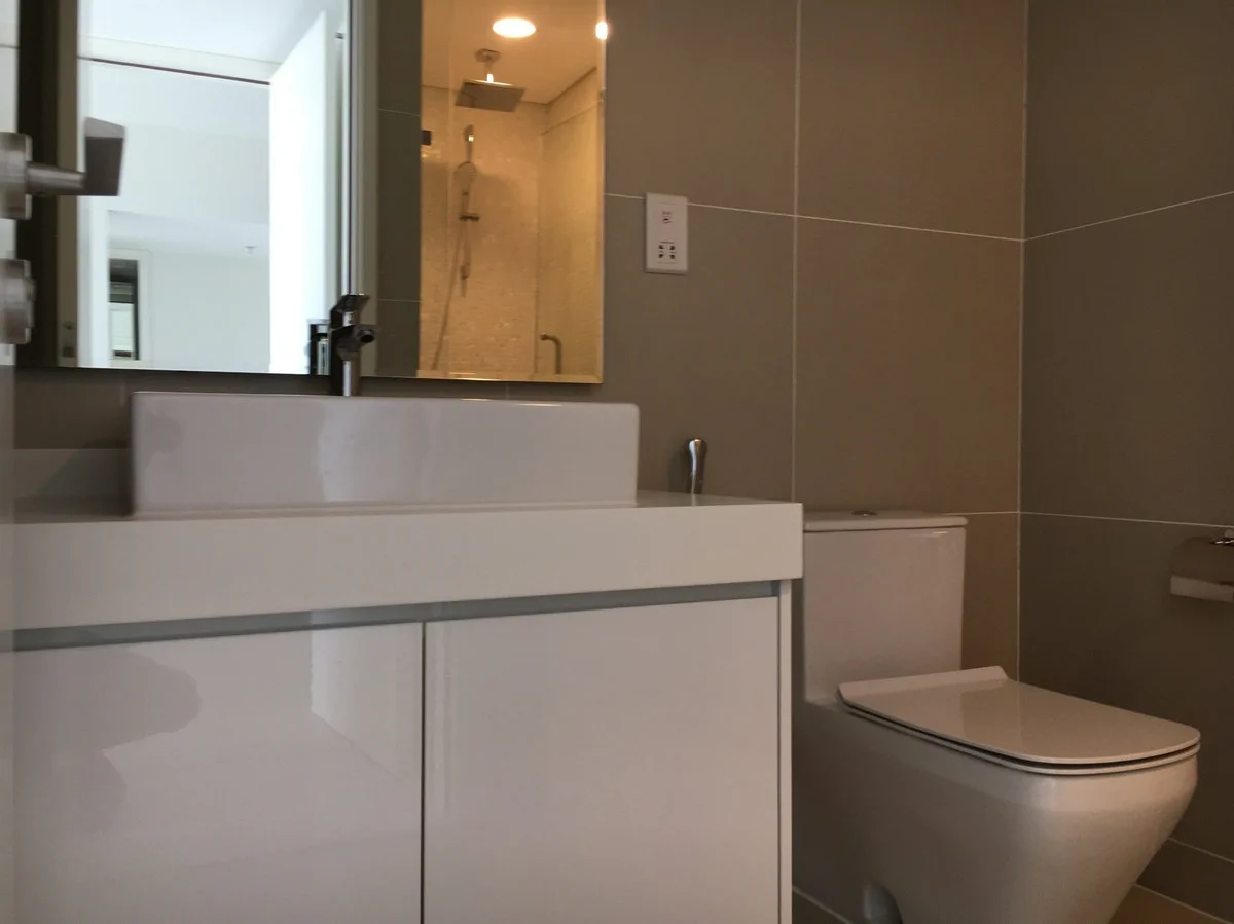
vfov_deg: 48.2
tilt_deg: -1.2
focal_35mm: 29
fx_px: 1033
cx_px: 617
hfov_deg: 61.7
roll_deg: +1.7
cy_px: 462
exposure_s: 1/50
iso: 32
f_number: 2.2
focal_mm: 4.15
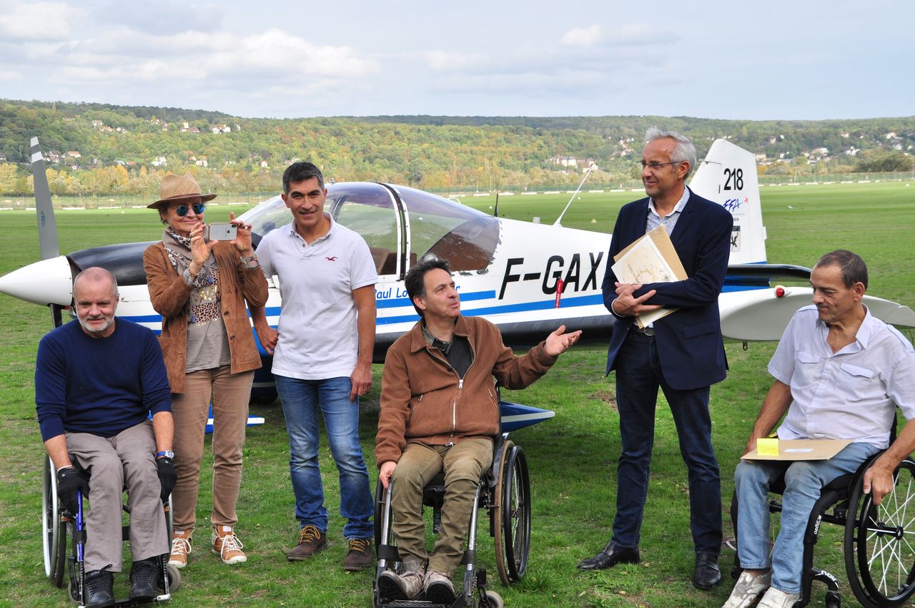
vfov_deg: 26.4
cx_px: 458
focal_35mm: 51
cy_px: 304
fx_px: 1295
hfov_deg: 38.9
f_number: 7.1
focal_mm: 34
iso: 320
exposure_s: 1/500
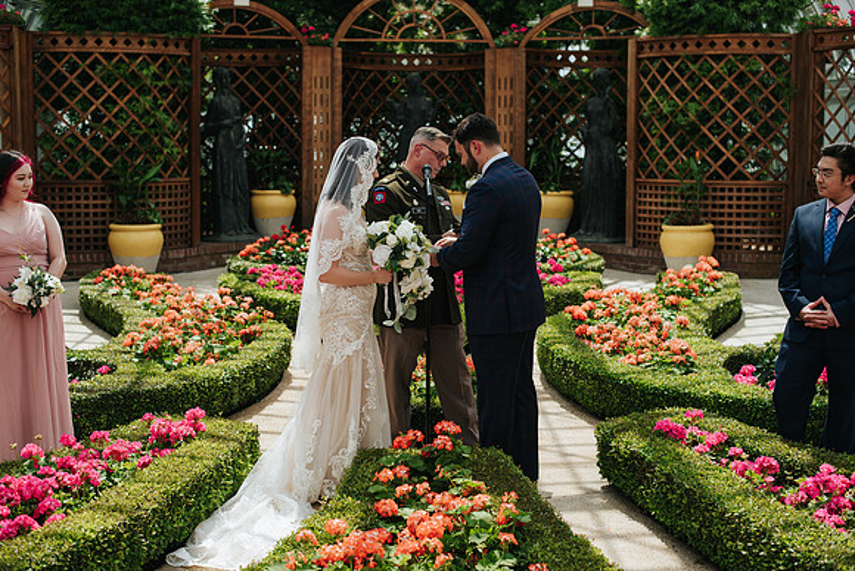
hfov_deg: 39.3
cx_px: 428
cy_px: 286
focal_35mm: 50
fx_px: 1197
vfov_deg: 26.8
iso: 125
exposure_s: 1/1000
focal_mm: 50
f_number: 3.5
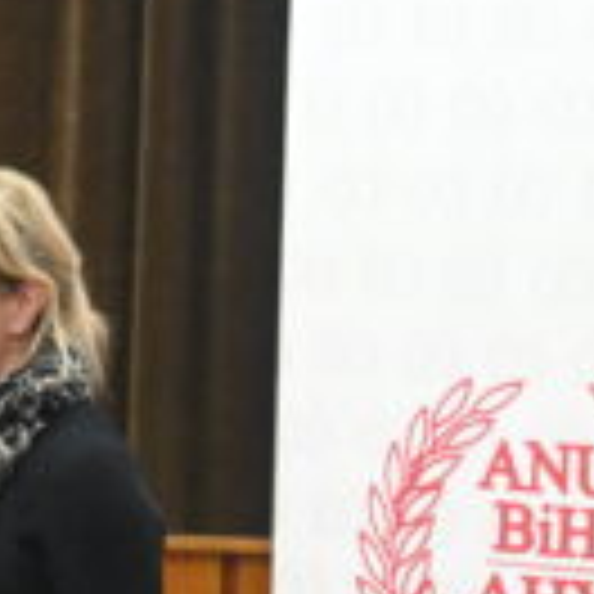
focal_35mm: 207
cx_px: 79
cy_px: 574
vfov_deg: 8.4
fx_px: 4019
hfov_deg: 8.4
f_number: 6.3
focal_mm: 50
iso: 5600
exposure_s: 1/60
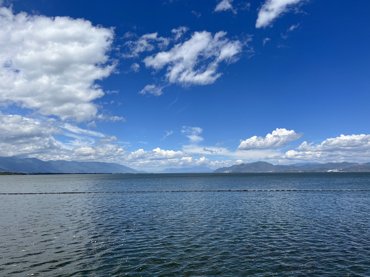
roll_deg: +1.0
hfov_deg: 67.3
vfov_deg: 53.1
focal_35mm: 26
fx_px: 278
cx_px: 185
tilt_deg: +7.0
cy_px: 138
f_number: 1.6
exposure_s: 1/5556
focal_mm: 5.1
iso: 50
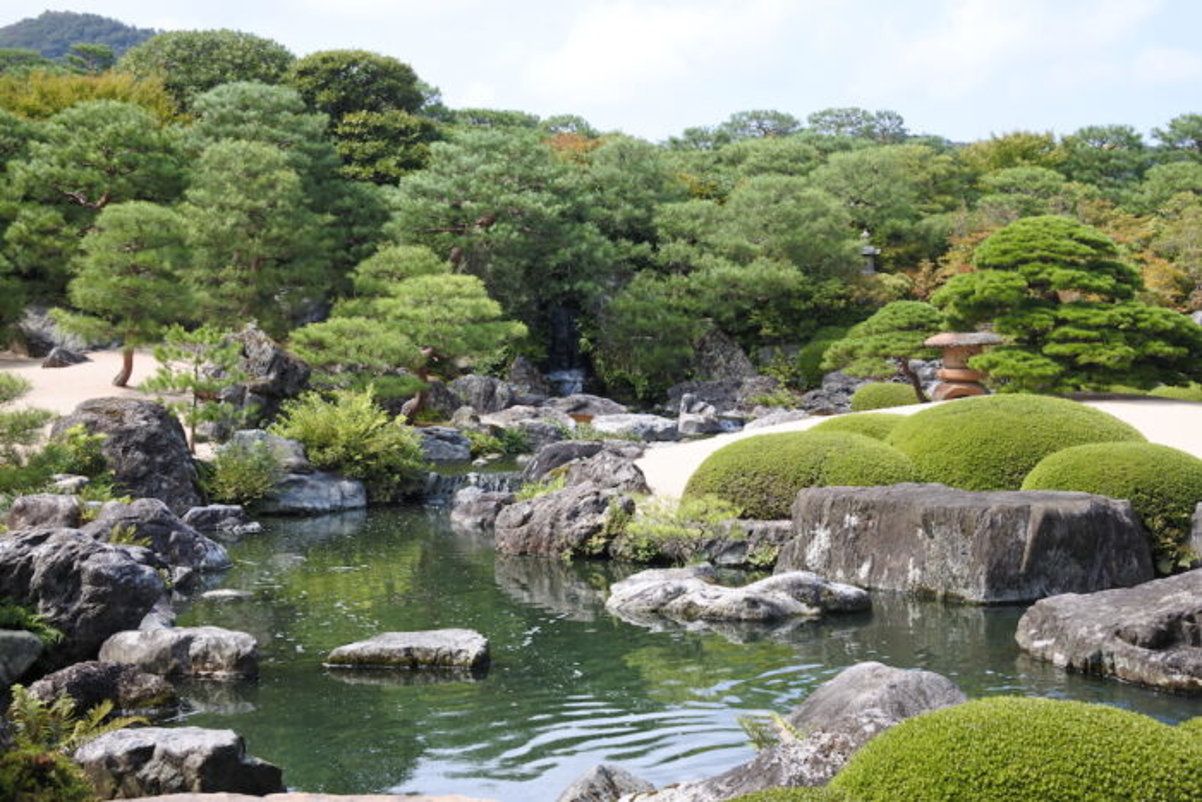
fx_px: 1837
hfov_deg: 36.2
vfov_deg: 24.6
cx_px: 601
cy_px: 401
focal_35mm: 55
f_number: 4.8
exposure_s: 1/400
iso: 160
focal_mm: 20.6
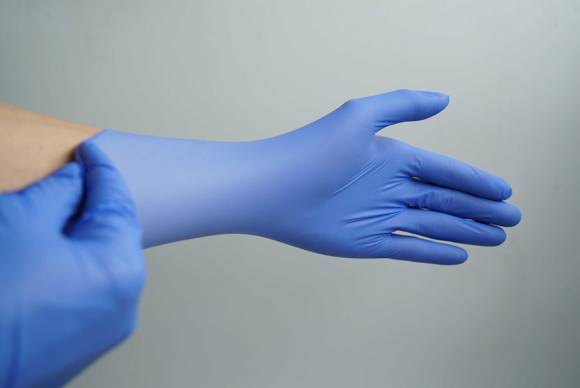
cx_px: 290
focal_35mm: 39
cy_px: 194
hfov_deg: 49.5
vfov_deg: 34.3
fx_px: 629
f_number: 5.6
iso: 100
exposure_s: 1/100
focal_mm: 39
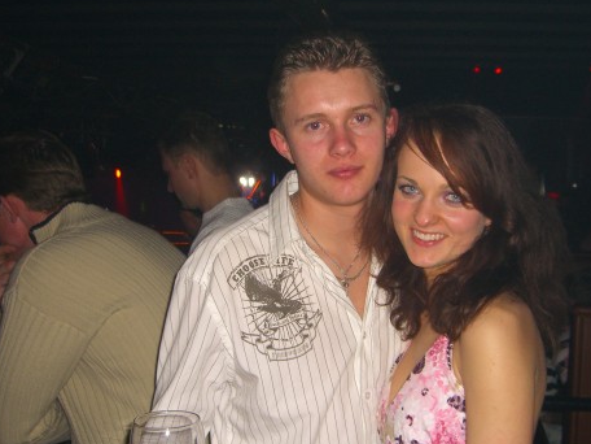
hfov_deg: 38.1
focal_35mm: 50
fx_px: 854
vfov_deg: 29.1
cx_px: 336
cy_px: 244
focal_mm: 7.9
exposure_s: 1/60
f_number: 2.8
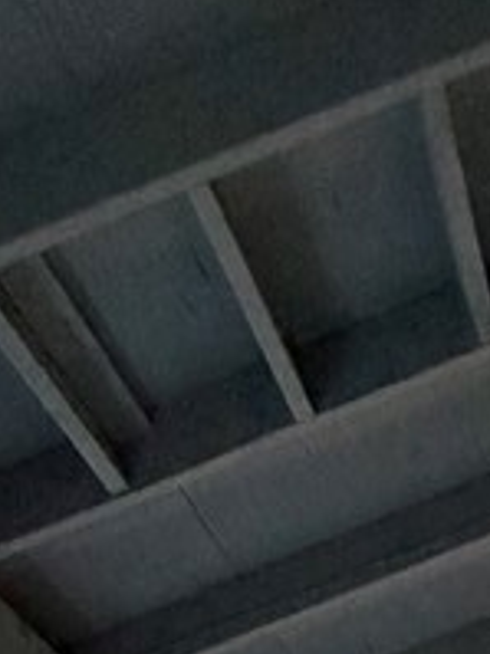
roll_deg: -1.4
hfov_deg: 18.3
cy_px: 1400
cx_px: 723
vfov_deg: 17.1
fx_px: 1360
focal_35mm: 72
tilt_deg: -3.8
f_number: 2.2
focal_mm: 2.22
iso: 400
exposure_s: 1/60
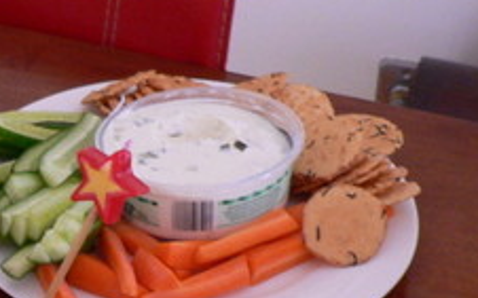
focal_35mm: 129
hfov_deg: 15.6
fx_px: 1680
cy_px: 492
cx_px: -87
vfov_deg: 9.7
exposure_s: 1/15
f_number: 2.8
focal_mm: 7.1
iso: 200
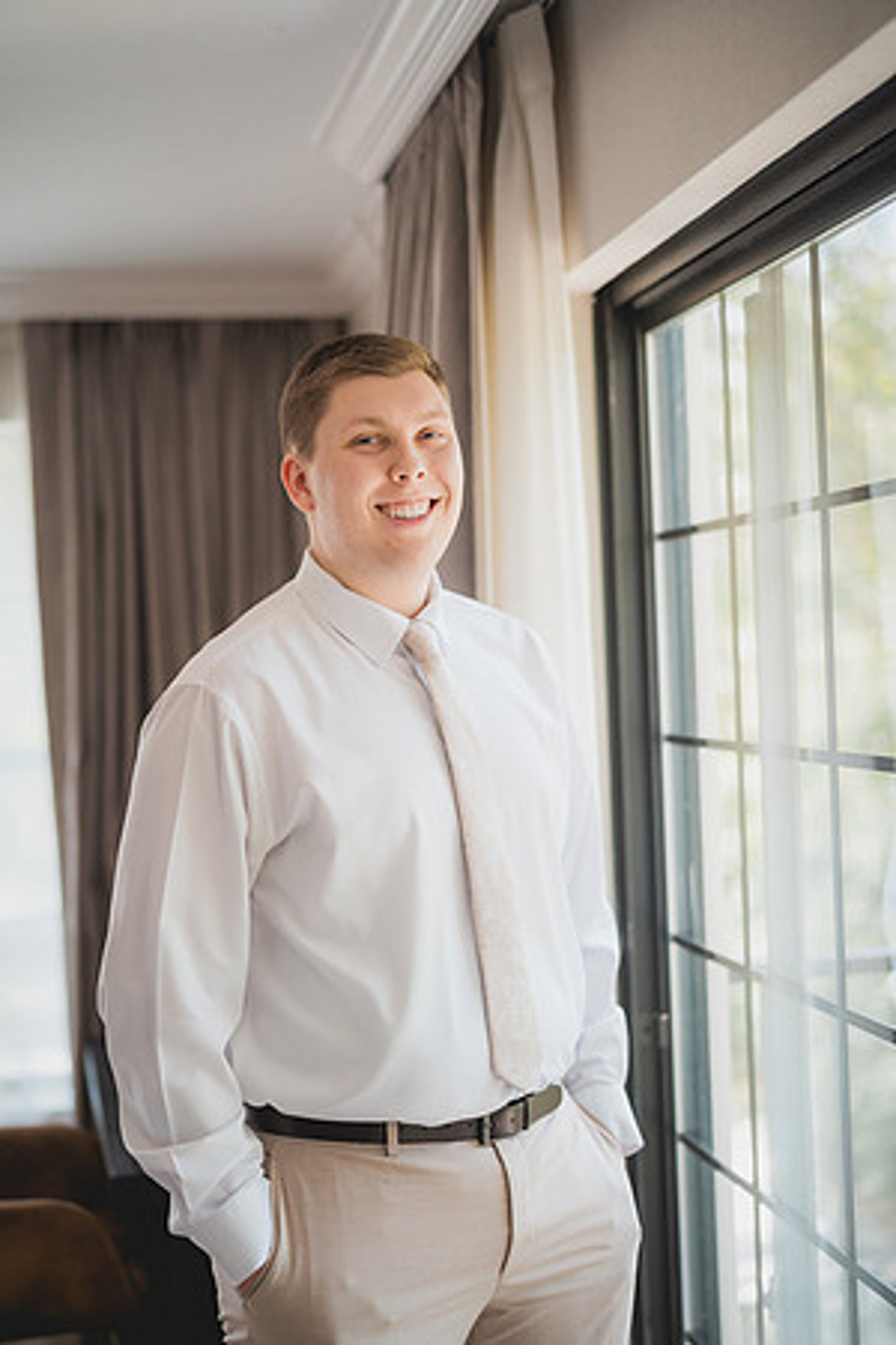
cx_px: 448
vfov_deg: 39.6
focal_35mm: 50
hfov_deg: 27.0
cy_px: 672
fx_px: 1867
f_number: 1.4
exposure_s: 1/800
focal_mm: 50
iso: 800
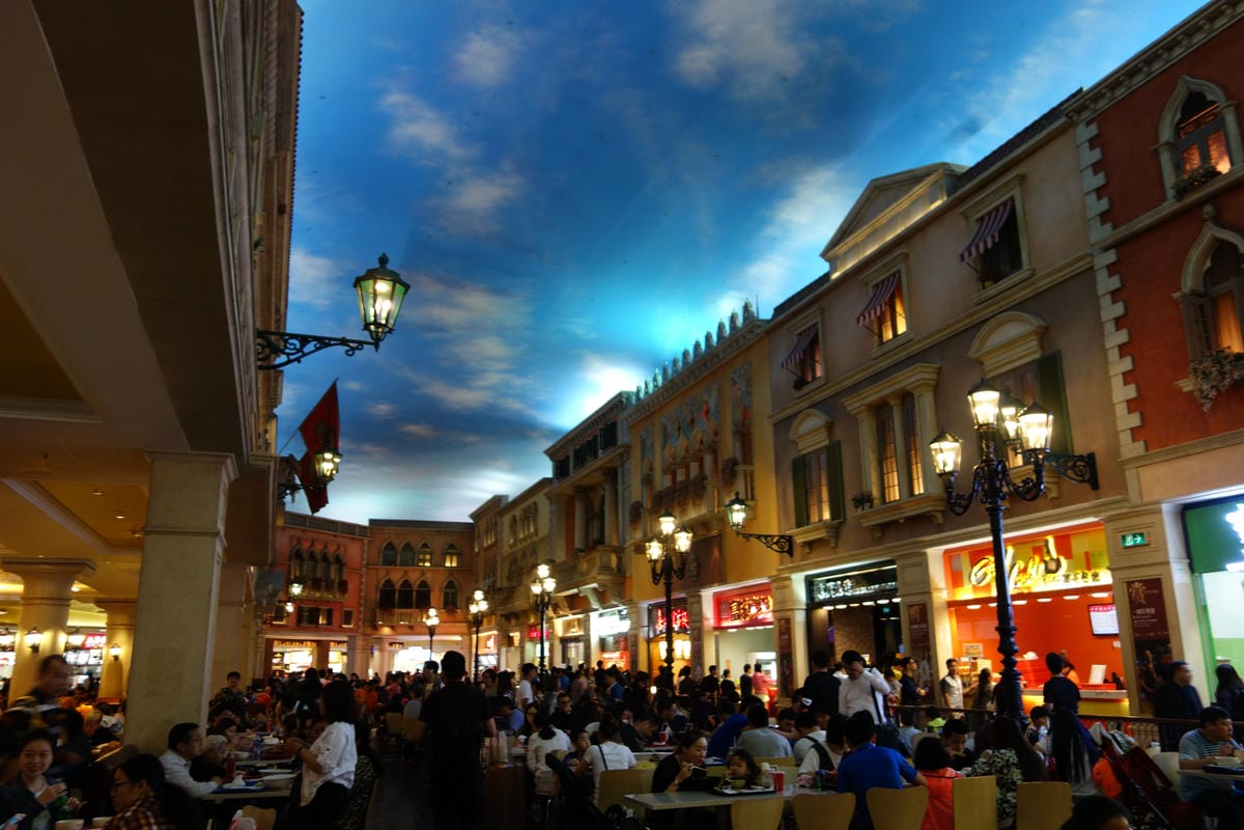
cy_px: 415
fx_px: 967
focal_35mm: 28
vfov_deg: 46.4
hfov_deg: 65.5
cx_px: 622
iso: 200
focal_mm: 10.4
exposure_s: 1/30
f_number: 1.8
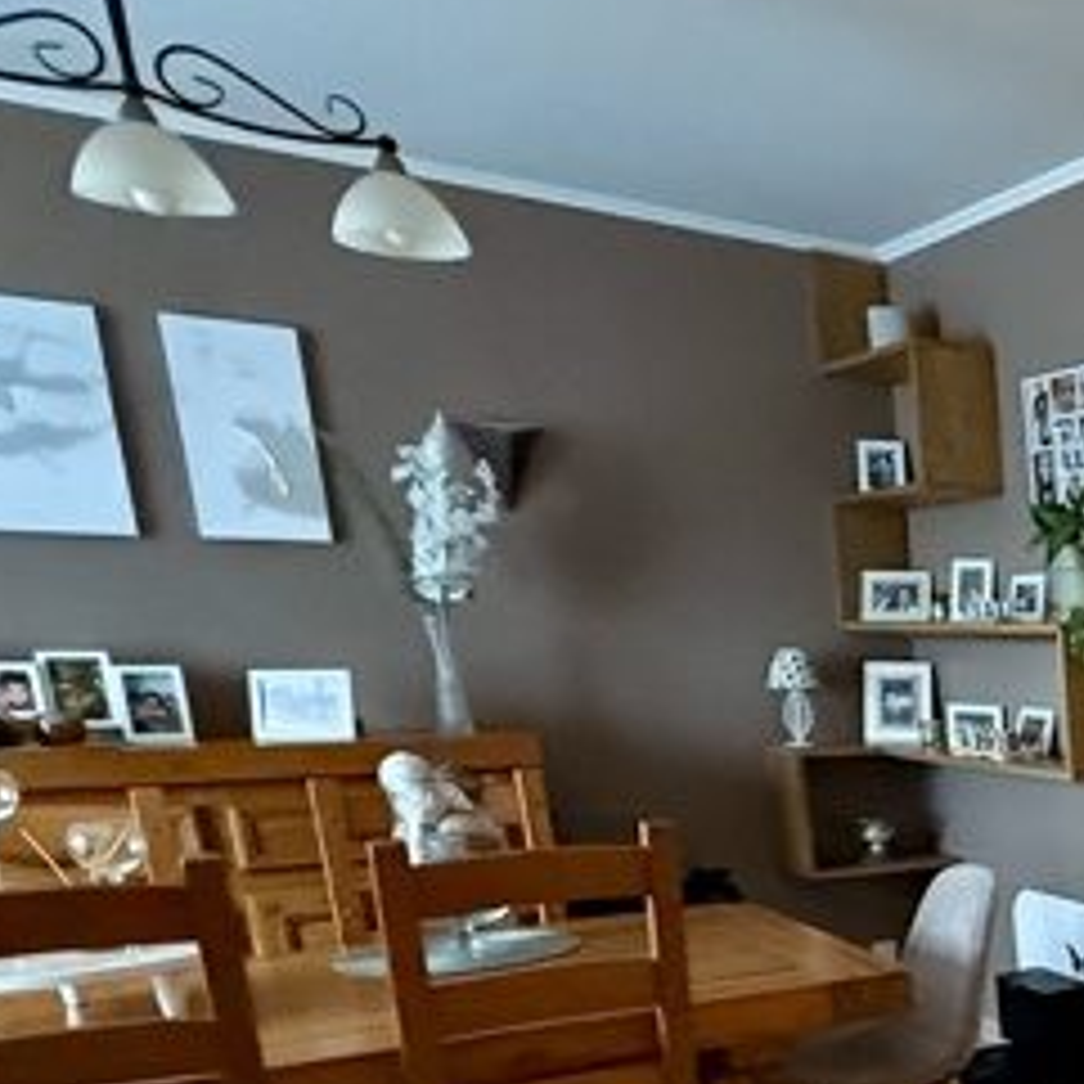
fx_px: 1453
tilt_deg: -13.4
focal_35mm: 41
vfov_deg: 38.0
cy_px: 990
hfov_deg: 30.3
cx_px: 1480
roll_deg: -0.9
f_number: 2.2
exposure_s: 1/50
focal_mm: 2.22
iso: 1000
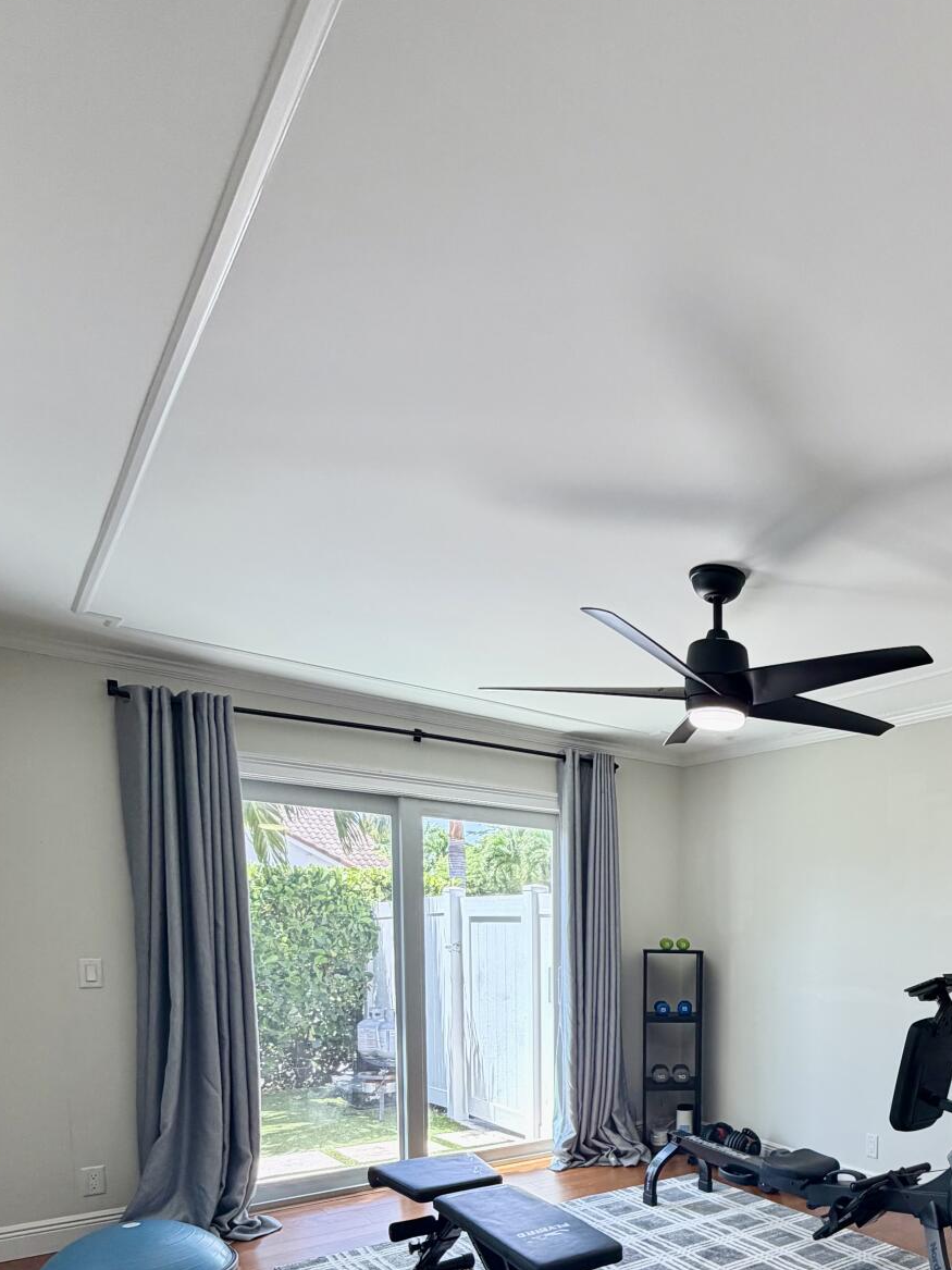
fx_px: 880
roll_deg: -1.4
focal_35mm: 24
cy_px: 1020
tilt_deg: -5.7
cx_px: 804
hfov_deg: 52.0
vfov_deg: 65.1
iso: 100
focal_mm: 2.22
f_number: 2.2
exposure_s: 1/120
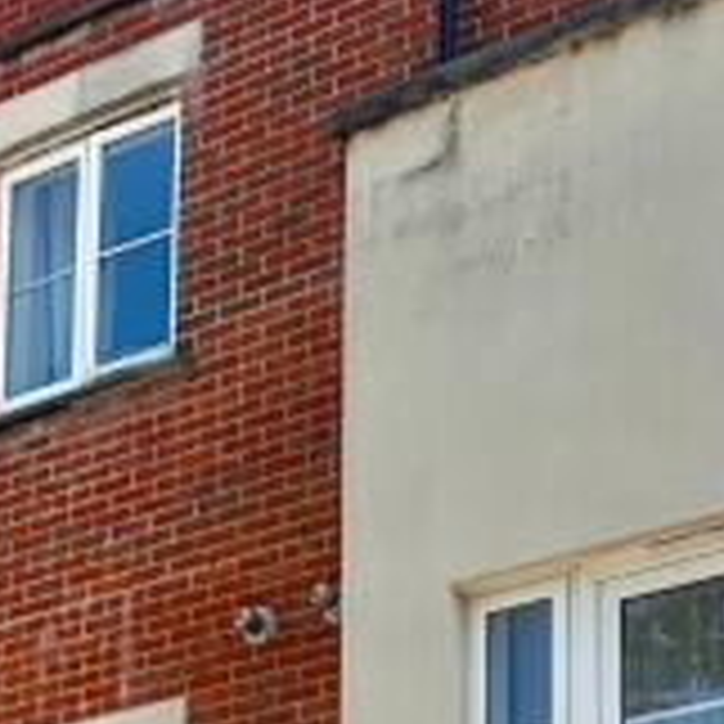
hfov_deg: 11.7
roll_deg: -2.7
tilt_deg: +16.2
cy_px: 886
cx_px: -202
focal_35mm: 146
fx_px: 3455
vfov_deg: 11.7
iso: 50
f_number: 1.6
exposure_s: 1/1484
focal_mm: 5.96
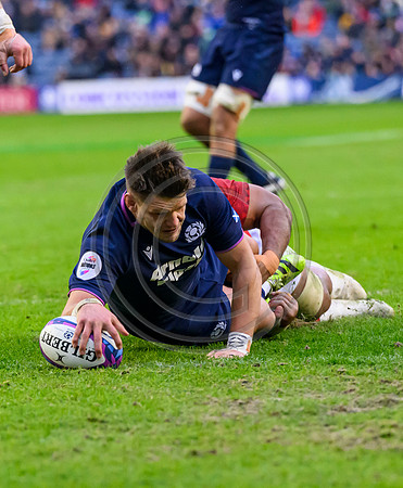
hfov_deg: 3.6
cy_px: 311
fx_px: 6457
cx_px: 100
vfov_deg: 4.3
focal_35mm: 441
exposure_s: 1/1600
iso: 4000
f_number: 4
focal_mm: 200
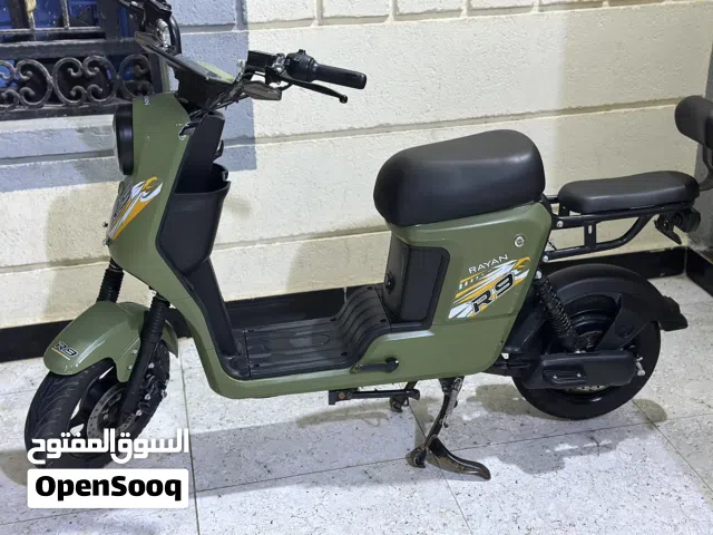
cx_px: 356
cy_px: 268
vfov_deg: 30.3
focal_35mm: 48
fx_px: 989
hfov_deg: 39.7
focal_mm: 6.86
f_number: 1.78
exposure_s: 1/34
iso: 640
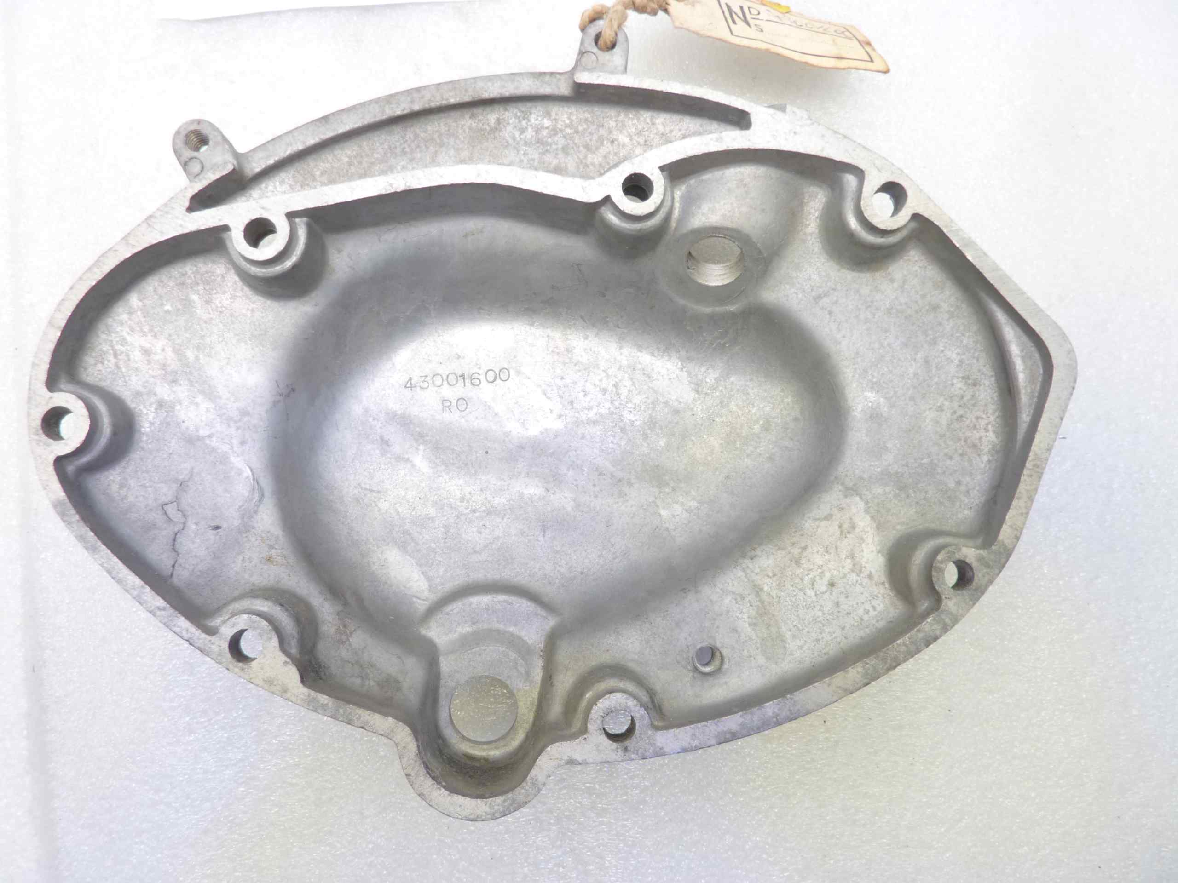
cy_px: 442
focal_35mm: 25
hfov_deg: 69.4
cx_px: 589
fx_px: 851
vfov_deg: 54.9
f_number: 3.3
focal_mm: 4.1
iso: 80
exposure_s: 1/8
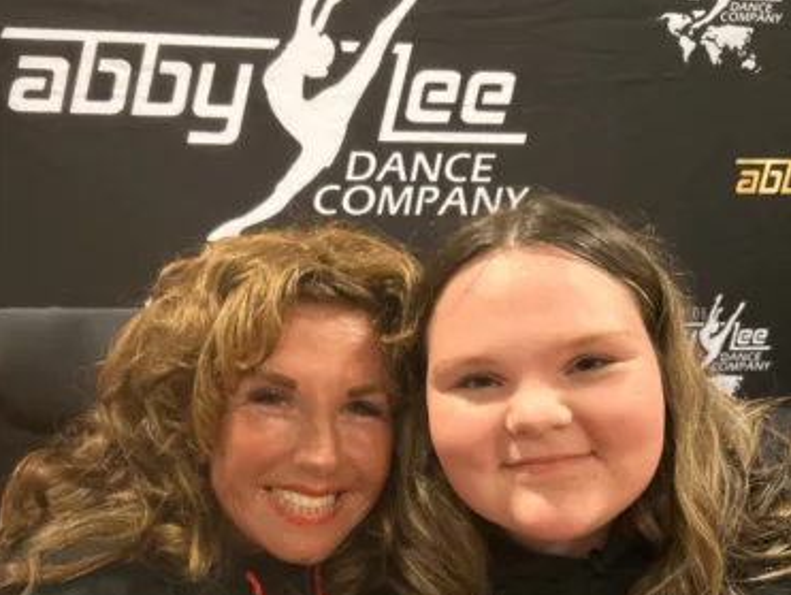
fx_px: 801
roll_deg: +0.9
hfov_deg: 52.6
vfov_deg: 39.7
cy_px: 444
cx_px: 393
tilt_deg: -7.1
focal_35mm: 35
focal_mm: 5.7
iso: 400
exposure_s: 1/40
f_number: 1.5
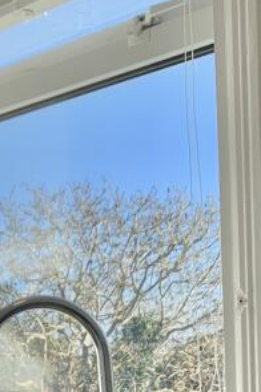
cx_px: -140
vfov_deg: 21.0
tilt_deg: +2.0
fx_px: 1025
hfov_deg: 13.6
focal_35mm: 94
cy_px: 395
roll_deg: +2.1
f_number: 1.8
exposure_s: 1/1124
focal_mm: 4.25
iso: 25
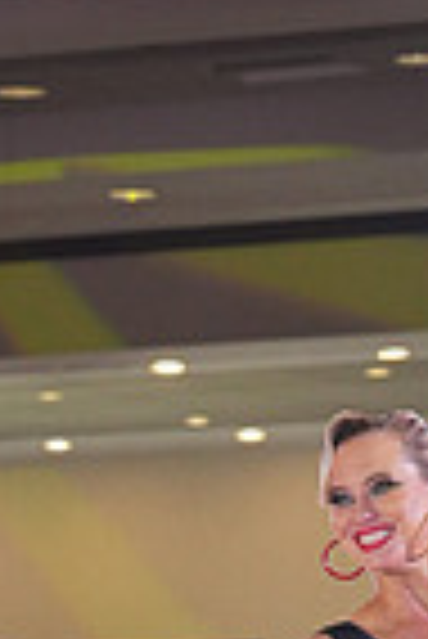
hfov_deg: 4.5
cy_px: 990
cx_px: 178
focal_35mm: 307
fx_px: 5461
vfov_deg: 6.6
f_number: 4
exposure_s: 1/400
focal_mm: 75
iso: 2000
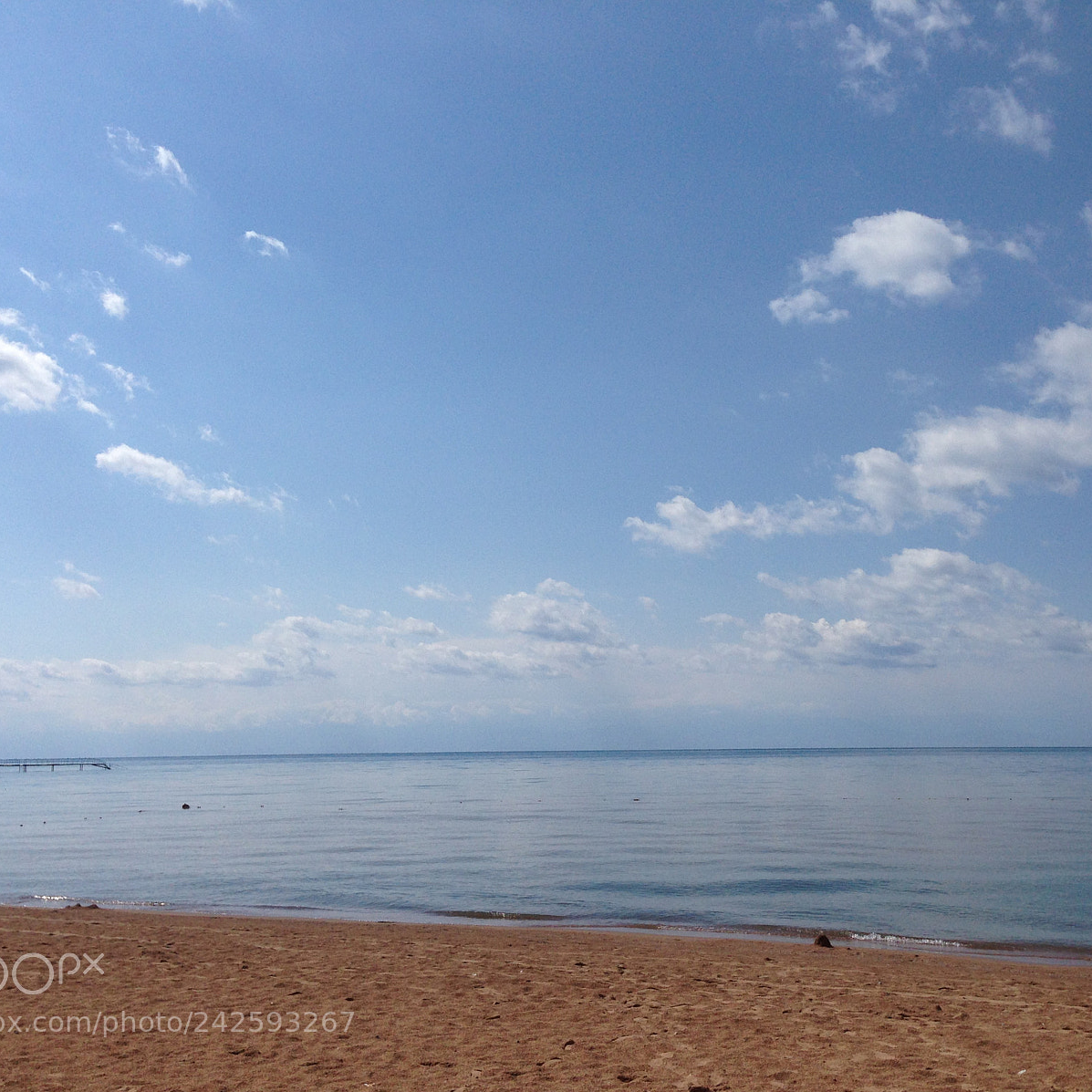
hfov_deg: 42.8
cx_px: 608
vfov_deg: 42.8
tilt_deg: +8.3
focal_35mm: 39
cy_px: 546
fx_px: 1392
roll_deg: -1.4
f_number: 2.4
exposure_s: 1/5435
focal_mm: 4.12
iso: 50
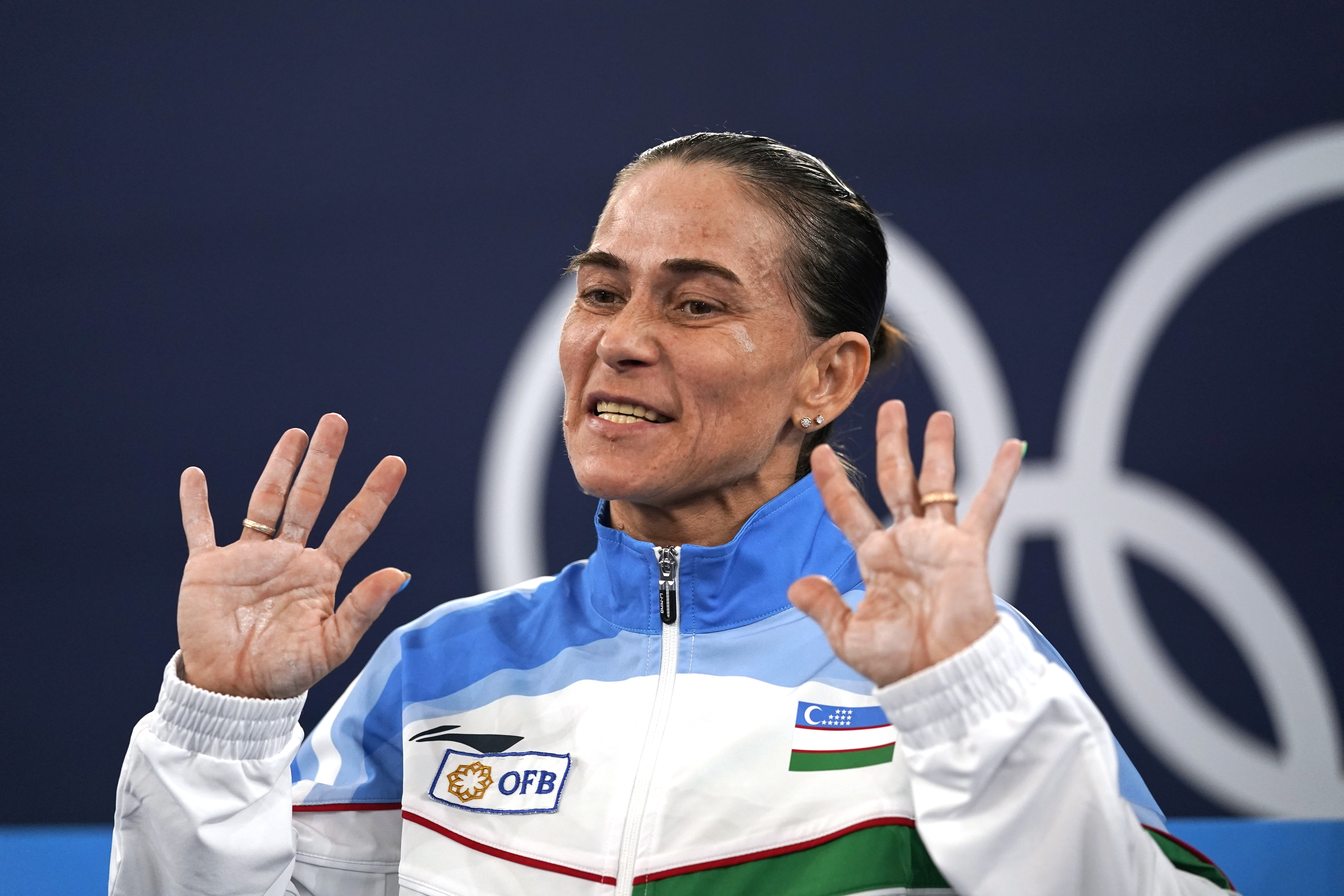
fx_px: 4144
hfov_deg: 18.4
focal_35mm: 111
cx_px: 672
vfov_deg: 12.3
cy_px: 448
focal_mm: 111
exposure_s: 1/3200
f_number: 2.8
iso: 2000
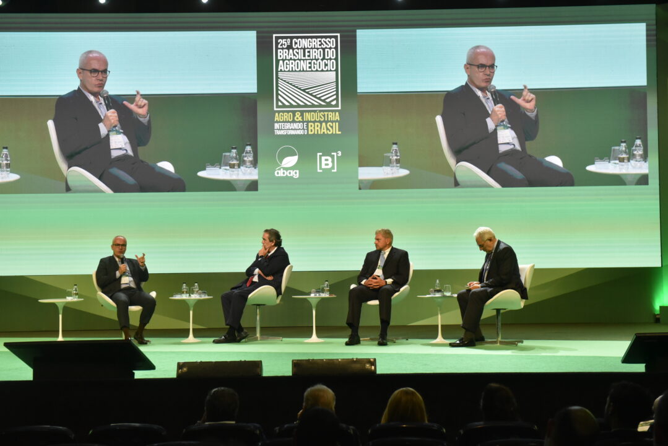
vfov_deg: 24.2
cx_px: 334
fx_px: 1039
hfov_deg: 35.6
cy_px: 223
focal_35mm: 56
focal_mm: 56
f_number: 5
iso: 3200
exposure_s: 1/200
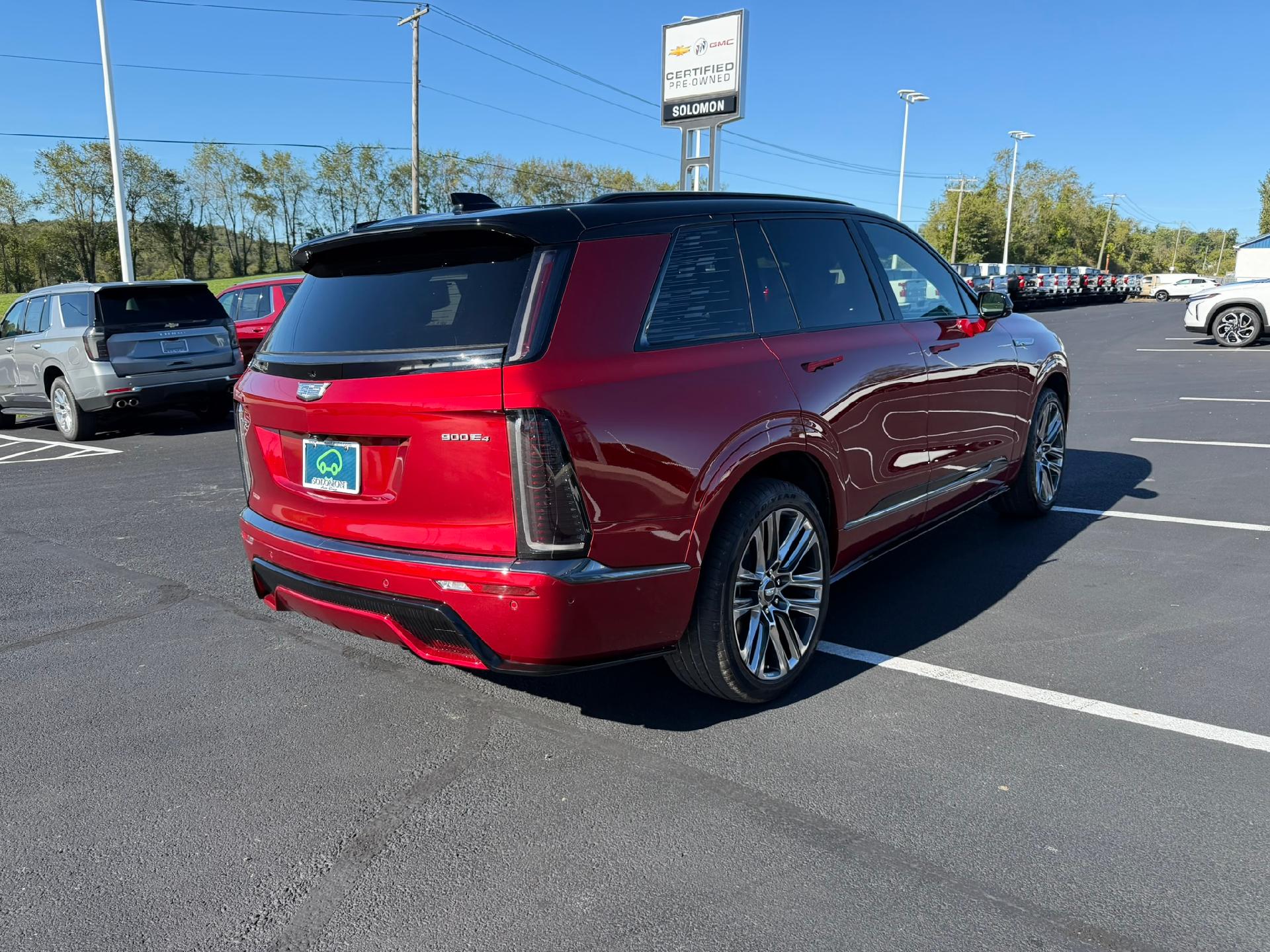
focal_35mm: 24
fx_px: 881
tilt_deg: -6.4
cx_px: 635
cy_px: 476
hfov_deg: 71.6
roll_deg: +0.7
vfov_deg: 56.8
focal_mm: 6.76
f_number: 1.78
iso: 100
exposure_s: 1/2370
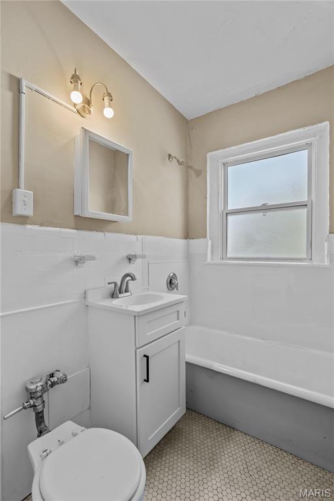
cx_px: 167
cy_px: 250
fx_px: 223
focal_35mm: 16
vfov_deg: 96.7
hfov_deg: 73.7
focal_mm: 16
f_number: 8
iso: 320
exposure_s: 1/4
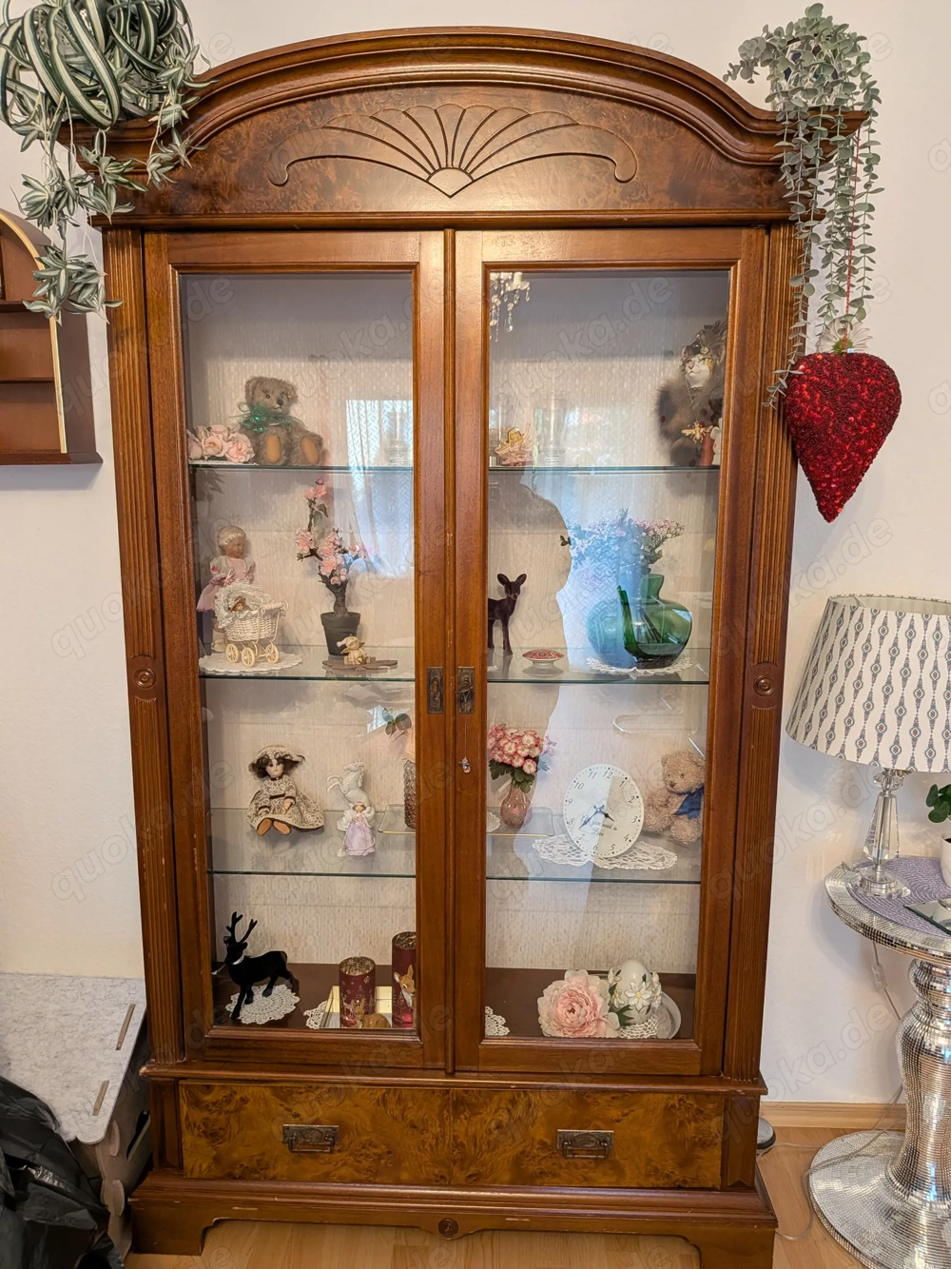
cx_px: 476
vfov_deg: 71.6
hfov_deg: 56.8
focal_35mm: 24
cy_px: 634
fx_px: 879
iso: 29
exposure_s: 1/20
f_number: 1.7
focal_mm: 4.53
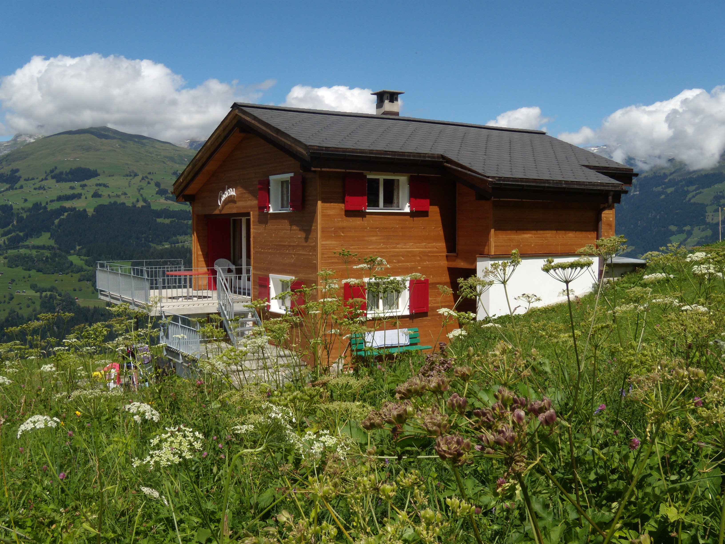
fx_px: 754
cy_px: 272
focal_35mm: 36
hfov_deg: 51.4
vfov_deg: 39.7
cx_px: 362
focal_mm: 6.4
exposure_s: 1/250
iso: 80
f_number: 8.5
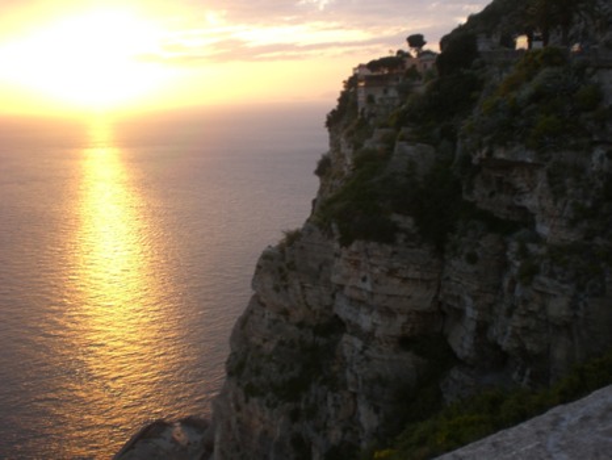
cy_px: 230
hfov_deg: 49.0
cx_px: 306
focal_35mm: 38
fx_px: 672
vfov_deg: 37.8
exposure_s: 1/125
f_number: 3.1
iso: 50
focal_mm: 6.3
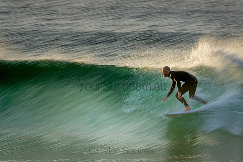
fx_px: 5063
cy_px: 81
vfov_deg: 1.8
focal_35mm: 750
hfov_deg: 2.7
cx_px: 122
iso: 100
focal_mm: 500
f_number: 22
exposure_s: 1/20
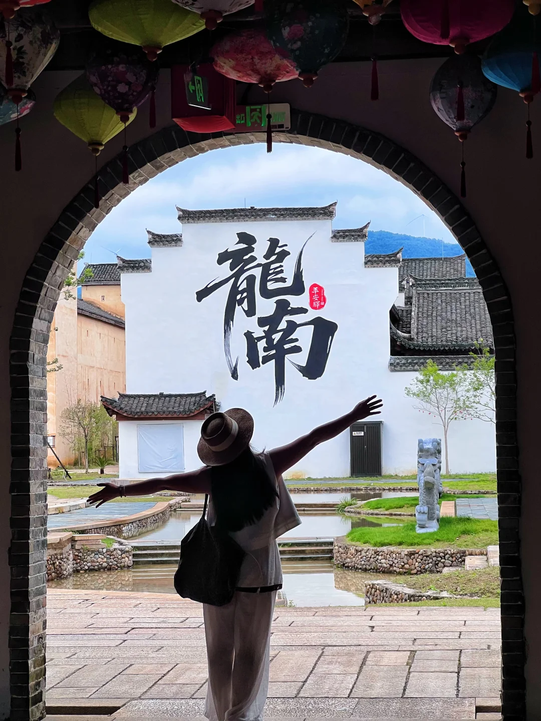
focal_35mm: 77
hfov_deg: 19.1
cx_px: 270
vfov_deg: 25.3
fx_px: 1605
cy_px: 360
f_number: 2.8
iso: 32
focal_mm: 9
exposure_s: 1/399
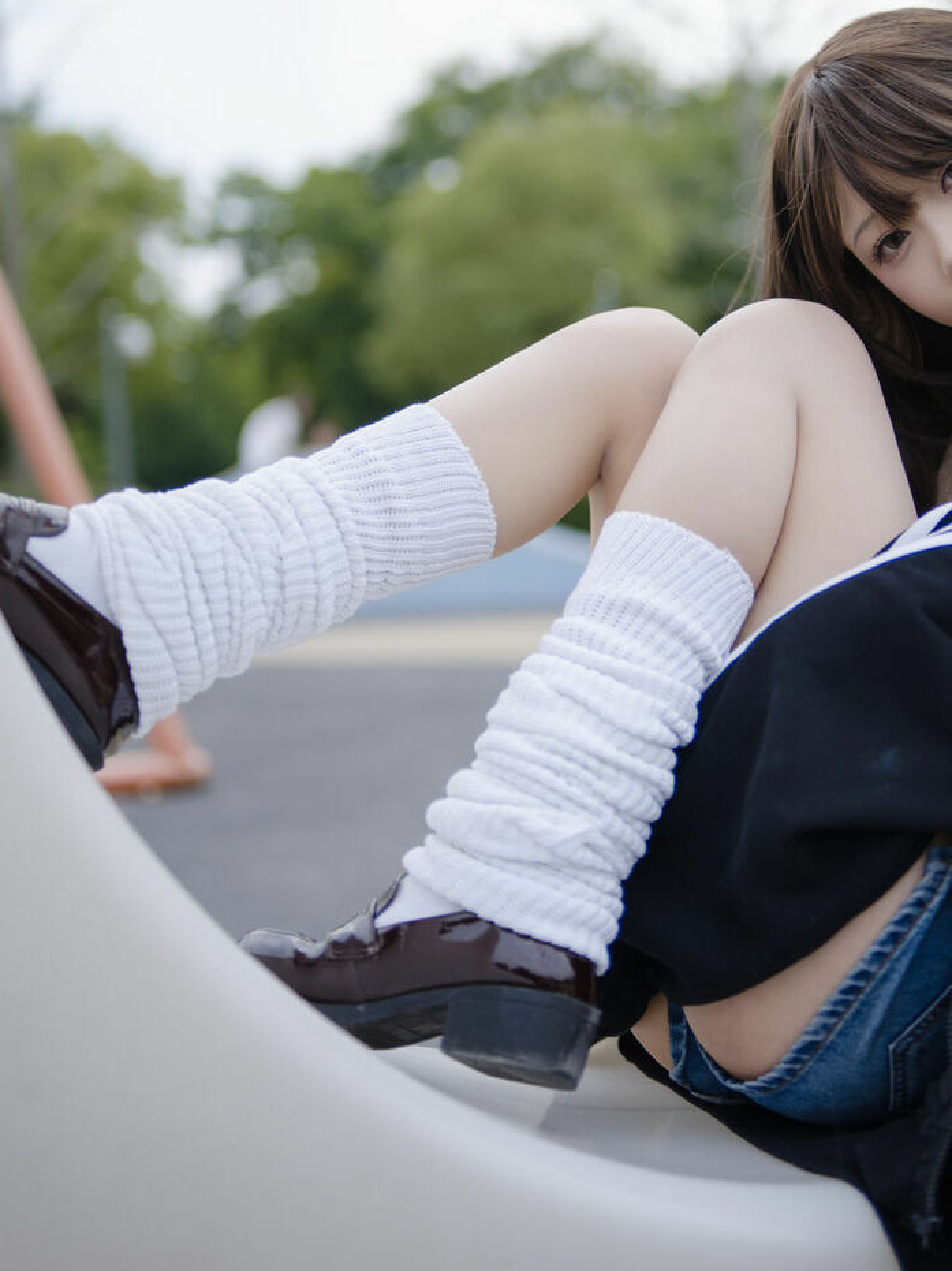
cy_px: 355
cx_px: 690
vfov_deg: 33.3
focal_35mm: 57
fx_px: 2091
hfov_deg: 25.4
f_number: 1.8
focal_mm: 35
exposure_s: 1/2500
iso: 100
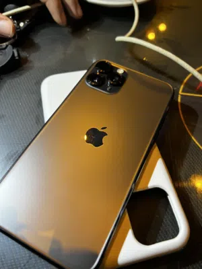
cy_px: 134
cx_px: 101
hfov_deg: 53.1
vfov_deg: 67.3
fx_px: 202
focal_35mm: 26
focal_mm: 5.7
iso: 400
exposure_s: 1/50
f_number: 1.5
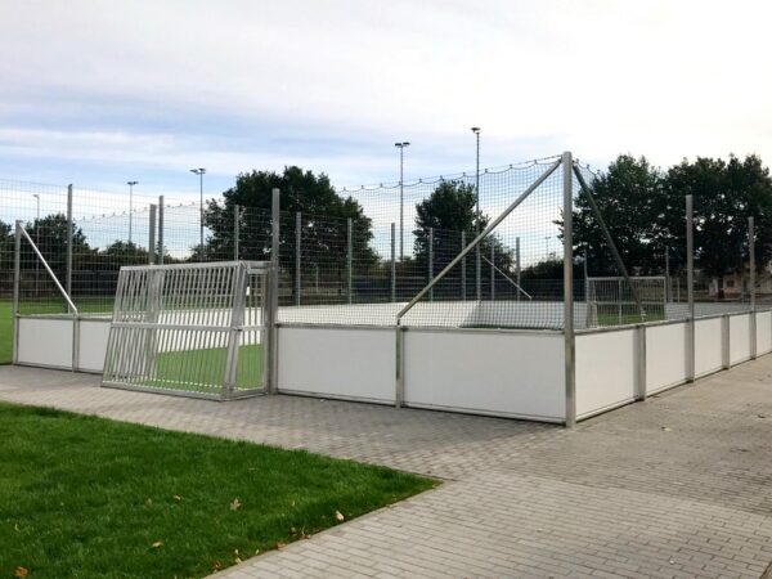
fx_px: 624
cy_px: 290
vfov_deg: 49.7
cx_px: 386
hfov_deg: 63.4
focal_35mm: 28
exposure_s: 1/3546
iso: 20
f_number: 1.8
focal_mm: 3.99
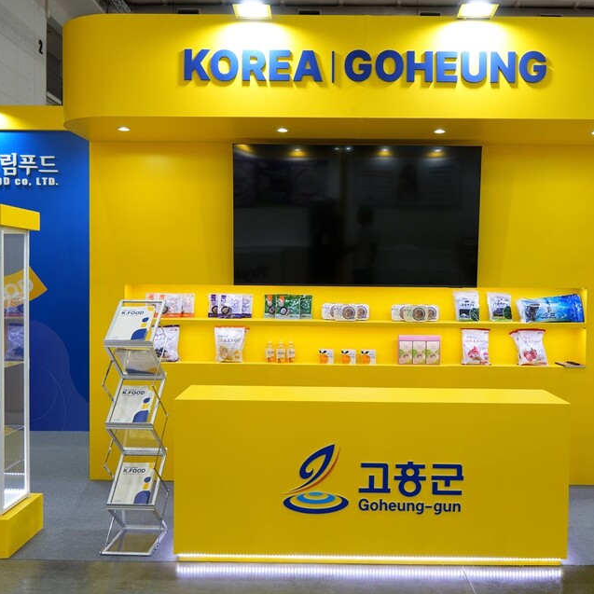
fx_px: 634
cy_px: 297
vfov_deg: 50.2
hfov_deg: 50.2
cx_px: 325
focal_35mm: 33
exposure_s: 1/40
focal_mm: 17
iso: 160
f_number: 3.5
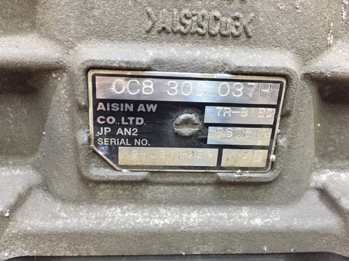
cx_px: 174
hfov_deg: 61.7
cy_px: 130
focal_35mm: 29
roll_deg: -0.5
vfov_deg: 48.2
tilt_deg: -20.1
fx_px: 292
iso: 250
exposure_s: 1/25
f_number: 2.2
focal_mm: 4.15
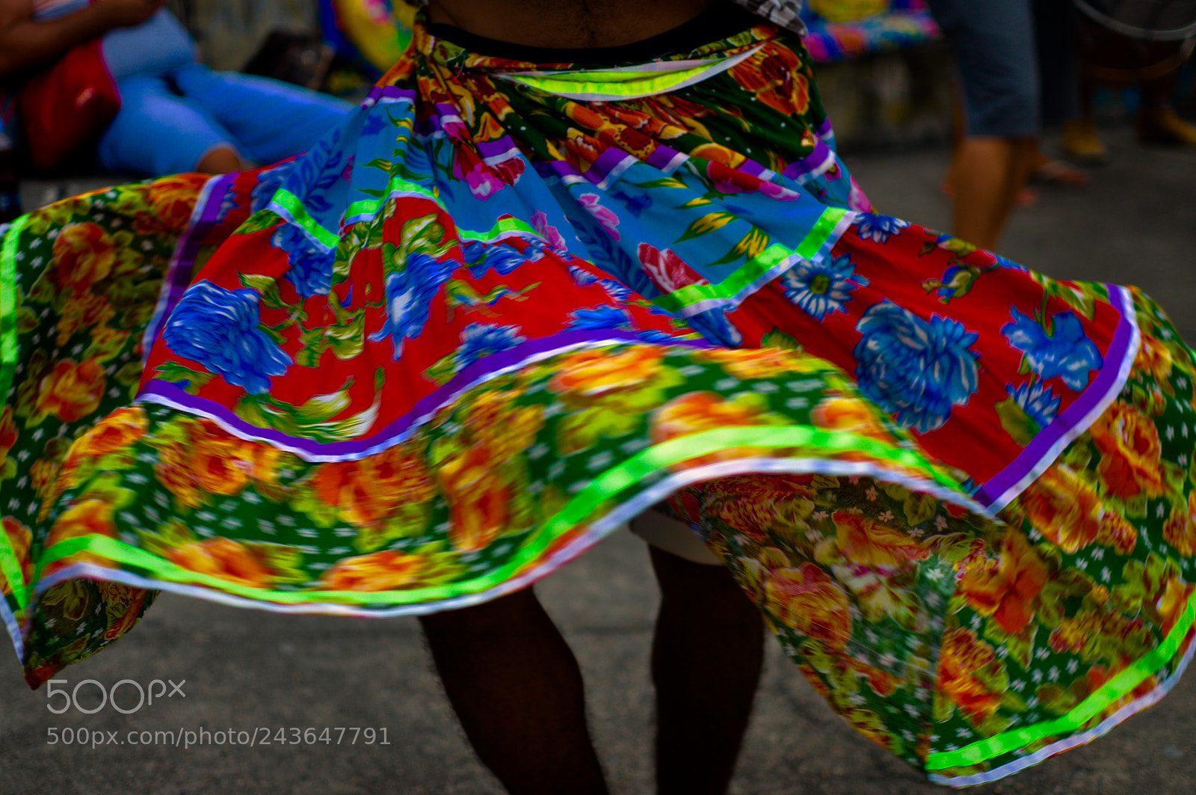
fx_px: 1742
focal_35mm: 52
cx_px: 598
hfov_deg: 37.9
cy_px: 398
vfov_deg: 25.7
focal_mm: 35
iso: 100
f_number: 1.8
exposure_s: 1/320
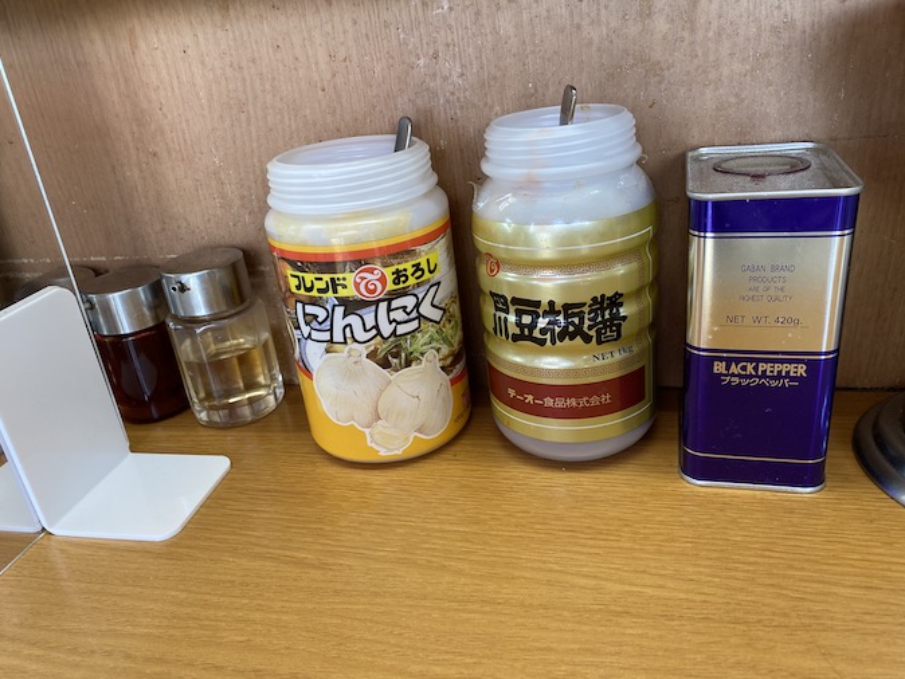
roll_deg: +6.4
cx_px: 459
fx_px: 706
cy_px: 340
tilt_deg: -23.6
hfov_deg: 65.3
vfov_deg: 51.4
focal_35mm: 27
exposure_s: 1/100
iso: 80
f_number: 1.8
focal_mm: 4.25
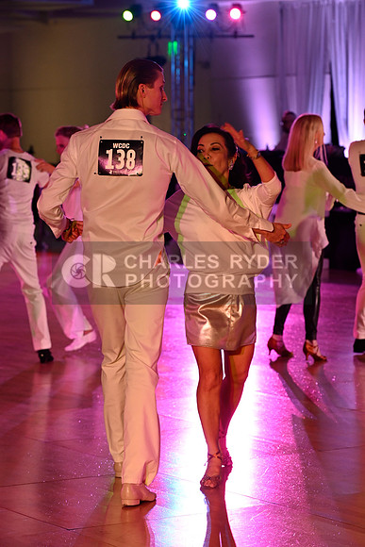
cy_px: 274
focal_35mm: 122
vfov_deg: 16.8
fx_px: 1854
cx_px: 182
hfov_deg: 11.2
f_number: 5
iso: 2000
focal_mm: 122
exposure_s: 1/200
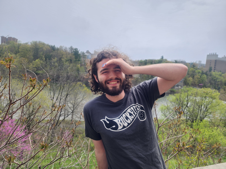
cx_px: 113
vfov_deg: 58.9
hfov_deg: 73.9
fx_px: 150
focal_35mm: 23
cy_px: 84
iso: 12
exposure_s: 1/701
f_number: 1.8
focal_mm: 6.4
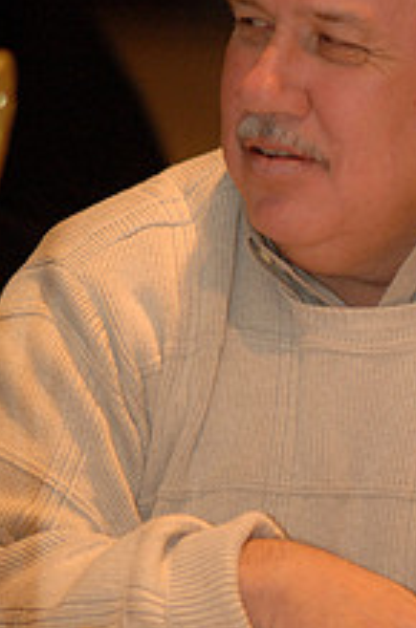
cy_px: 318
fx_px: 5643
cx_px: 360
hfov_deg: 4.2
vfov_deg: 6.4
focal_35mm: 324
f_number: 2.8
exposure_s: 1/40
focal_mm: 105
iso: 800
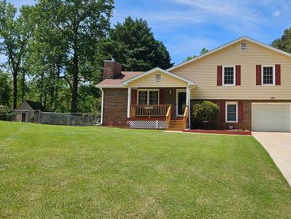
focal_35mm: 32
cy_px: 107
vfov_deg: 44.2
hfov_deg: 55.4
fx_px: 269
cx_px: 197
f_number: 1.8
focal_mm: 5.4
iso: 25
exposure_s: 1/2277
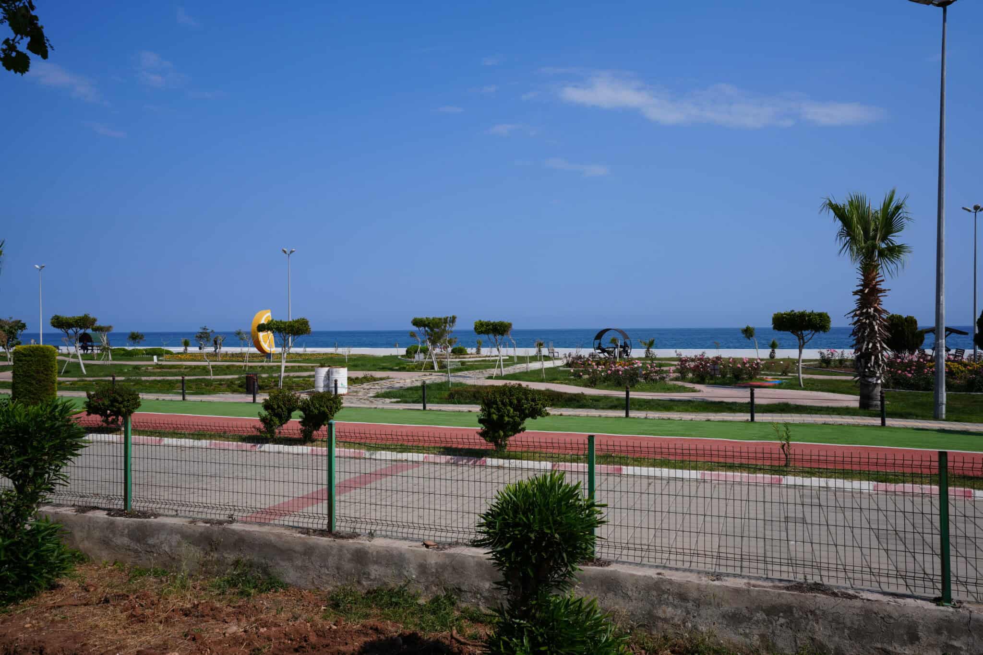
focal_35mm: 28
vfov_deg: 46.4
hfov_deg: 65.5
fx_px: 764
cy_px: 328
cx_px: 492
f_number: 10
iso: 100
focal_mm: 28
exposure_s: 1/320
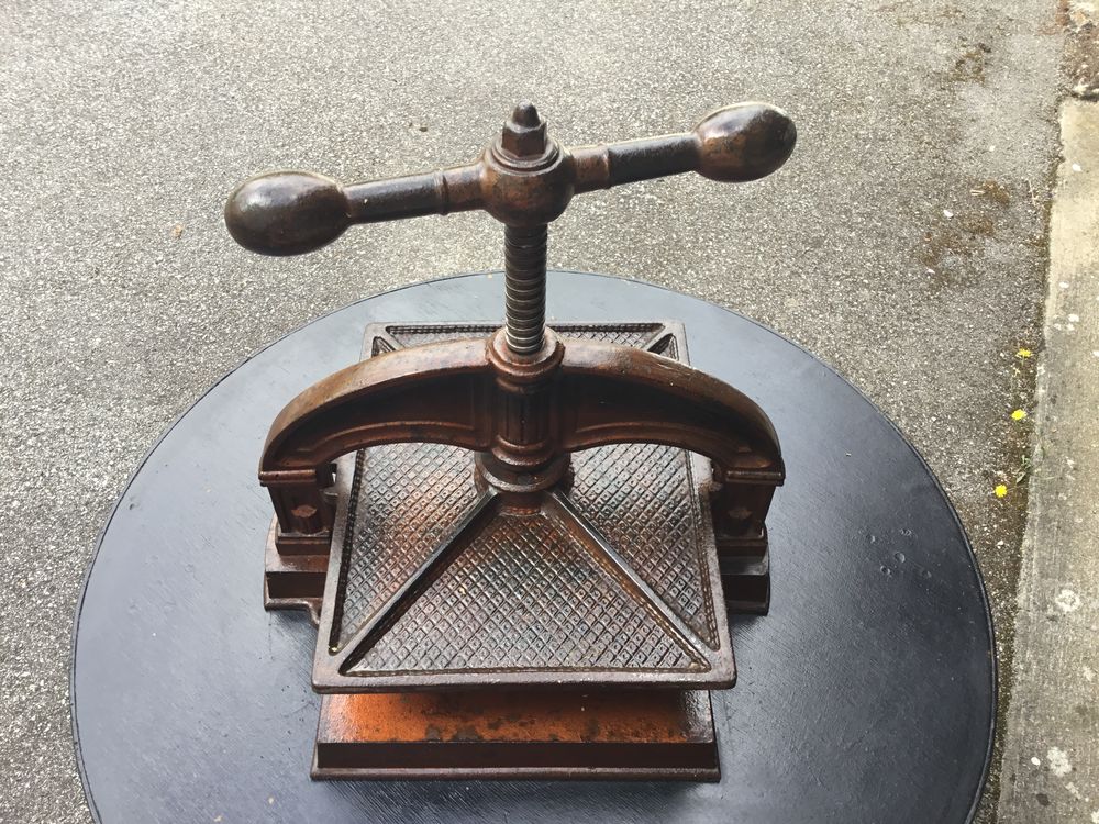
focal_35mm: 31
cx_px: 550
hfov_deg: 58.4
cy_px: 412
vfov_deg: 45.4
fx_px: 984
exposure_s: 1/100
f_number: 2.4
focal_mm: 3.3
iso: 25
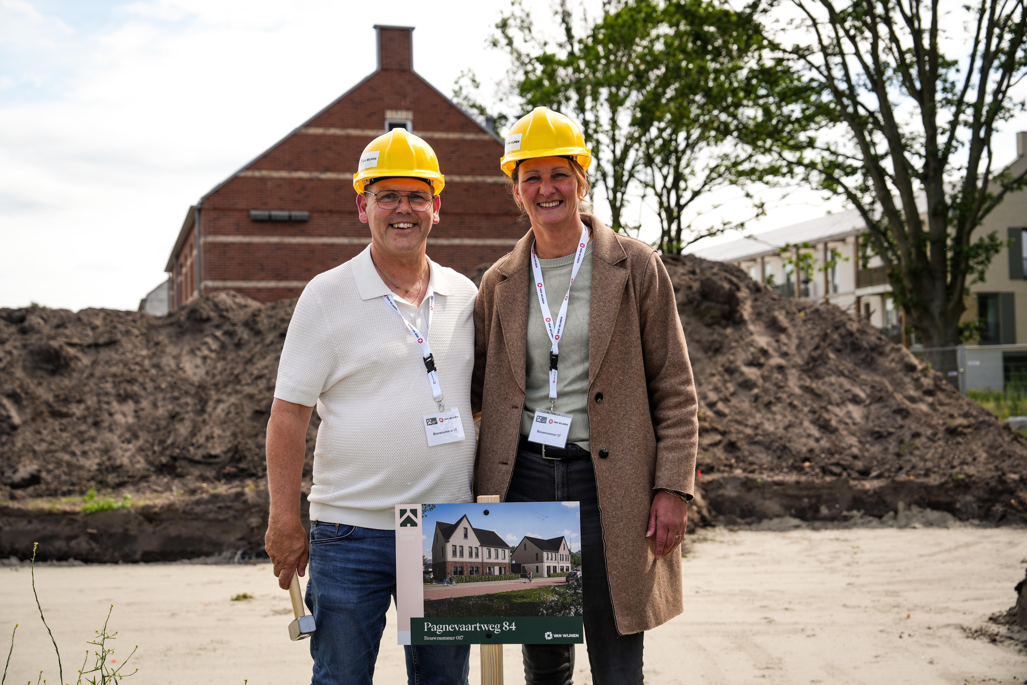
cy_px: 342
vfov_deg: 27.0
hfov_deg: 39.6
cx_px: 514
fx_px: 1426
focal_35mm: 50
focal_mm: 50
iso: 100
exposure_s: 1/500
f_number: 4.5
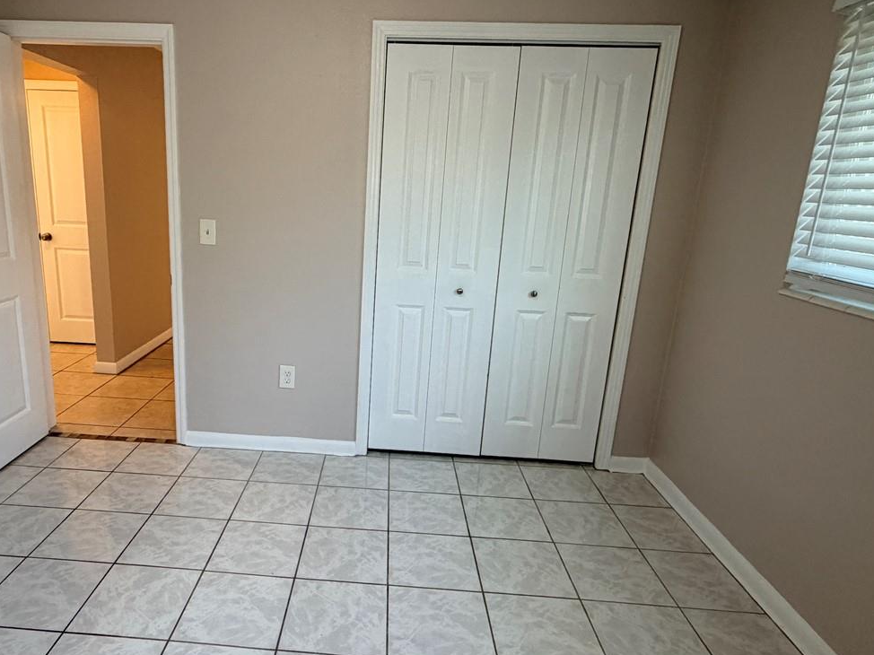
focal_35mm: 23
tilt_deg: -14.9
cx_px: 355
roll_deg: -1.9
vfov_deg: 58.9
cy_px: 329
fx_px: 581
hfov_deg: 73.2
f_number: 2.2
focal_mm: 2.22
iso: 250
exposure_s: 1/120
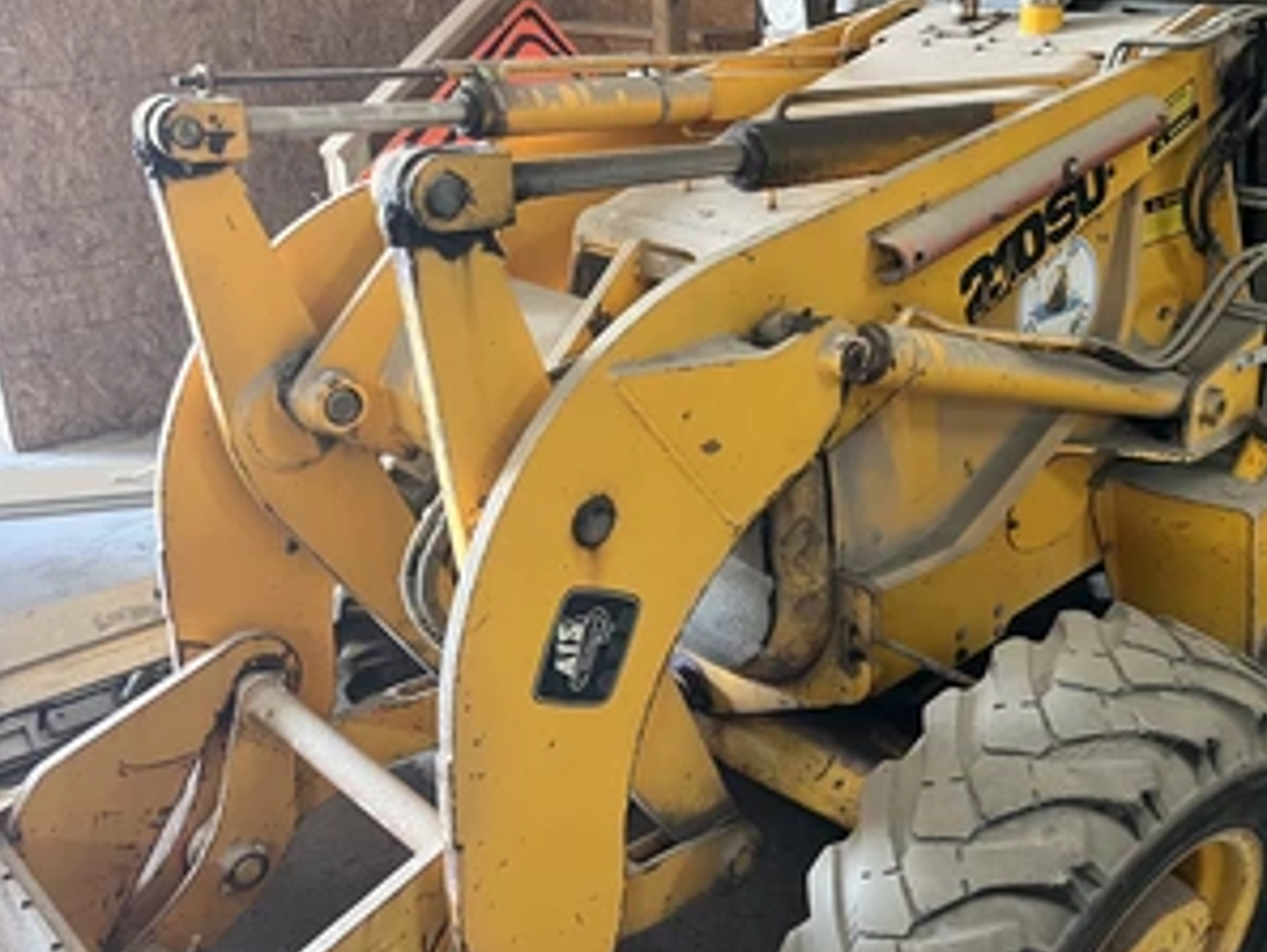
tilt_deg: -21.1
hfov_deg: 51.6
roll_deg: -1.7
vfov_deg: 40.7
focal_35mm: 35
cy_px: 461
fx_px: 1282
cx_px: 849
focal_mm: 5.1
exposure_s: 1/60
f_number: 1.6
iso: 400
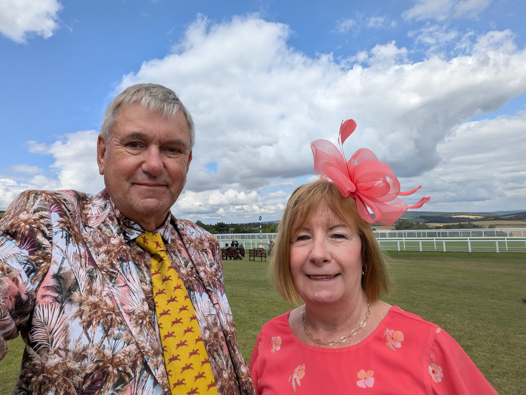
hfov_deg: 79.0
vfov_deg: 63.4
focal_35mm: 21
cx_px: 263
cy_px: 198
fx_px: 319
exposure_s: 1/1770
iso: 47
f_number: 2.2
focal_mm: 2.74
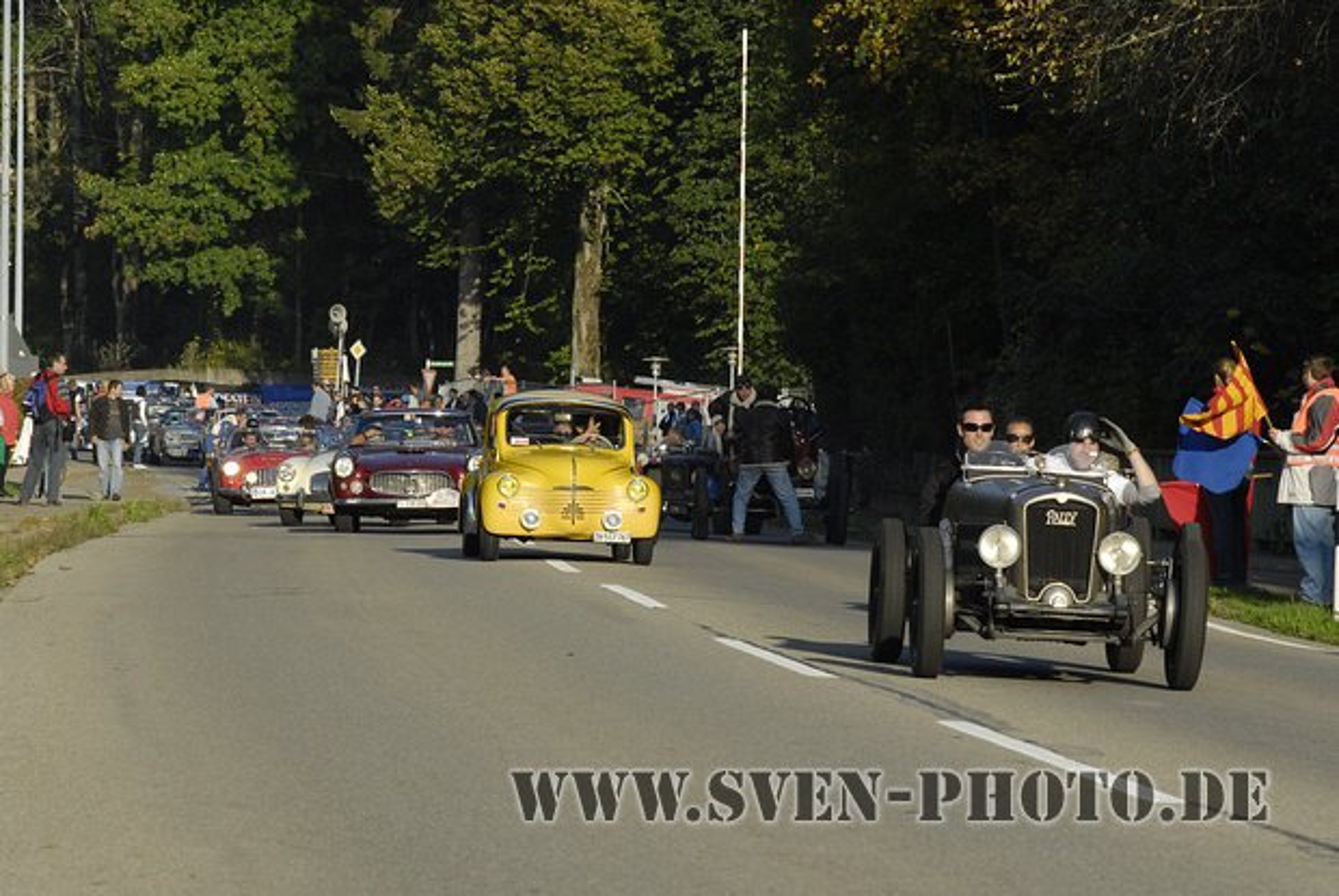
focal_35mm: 218
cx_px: 670
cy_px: 448
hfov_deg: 9.5
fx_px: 8099
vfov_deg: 6.3
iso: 320
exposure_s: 1/320
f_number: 11
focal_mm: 145
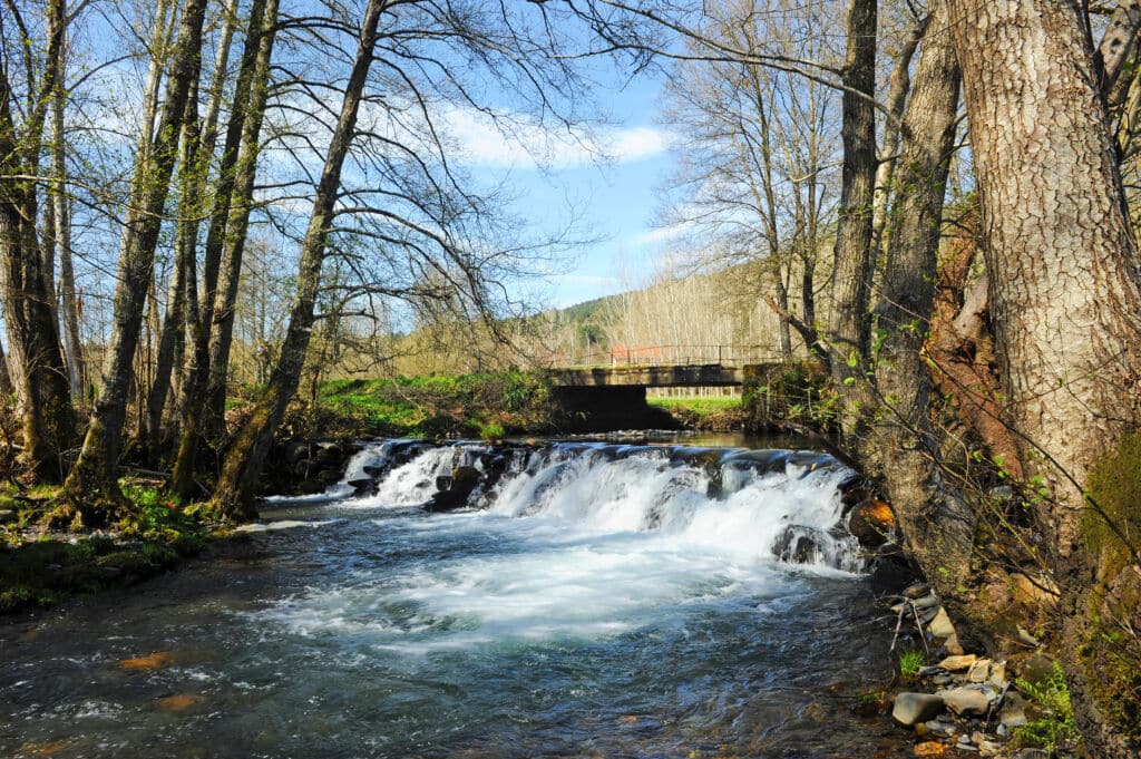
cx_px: 570
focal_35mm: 40
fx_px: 1267
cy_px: 380
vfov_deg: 33.3
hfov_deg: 48.5
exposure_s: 1/60
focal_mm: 40
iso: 200
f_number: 16
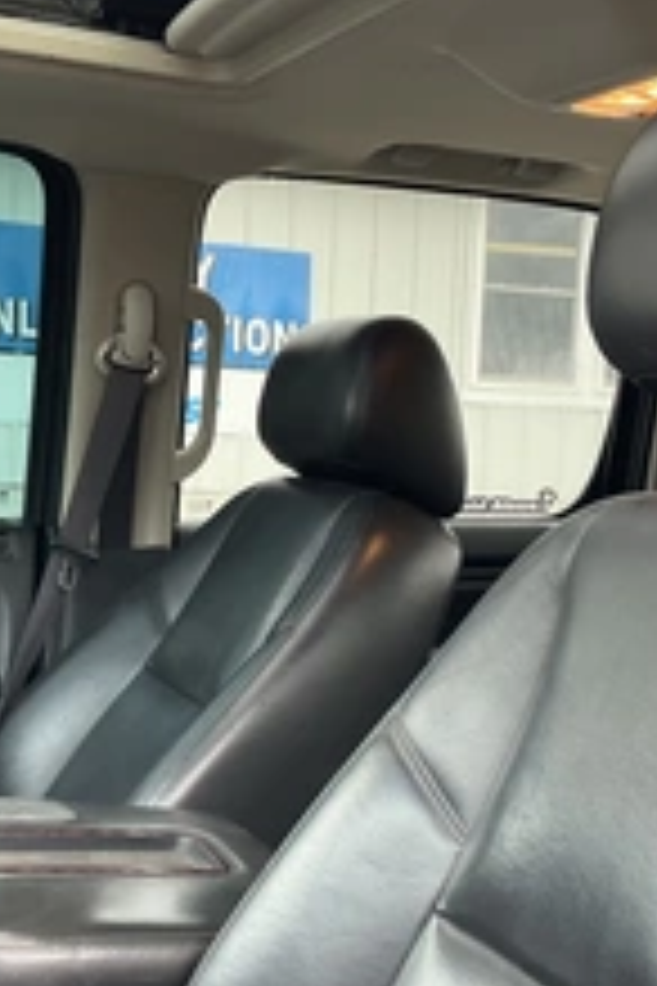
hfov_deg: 24.6
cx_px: 288
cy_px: 630
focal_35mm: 55
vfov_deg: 36.0
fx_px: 1506
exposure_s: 1/122
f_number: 1.8
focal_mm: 3
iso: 40
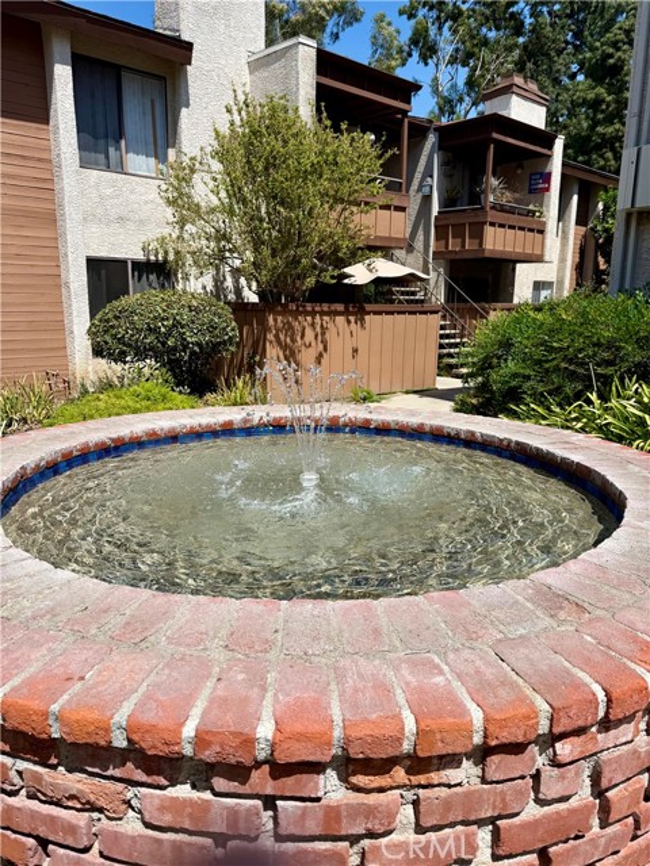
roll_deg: -2.0
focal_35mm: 24
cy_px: 433
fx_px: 601
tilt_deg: -12.4
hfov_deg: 56.8
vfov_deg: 71.6
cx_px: 325
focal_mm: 6.76
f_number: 1.78
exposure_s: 1/4975
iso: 80
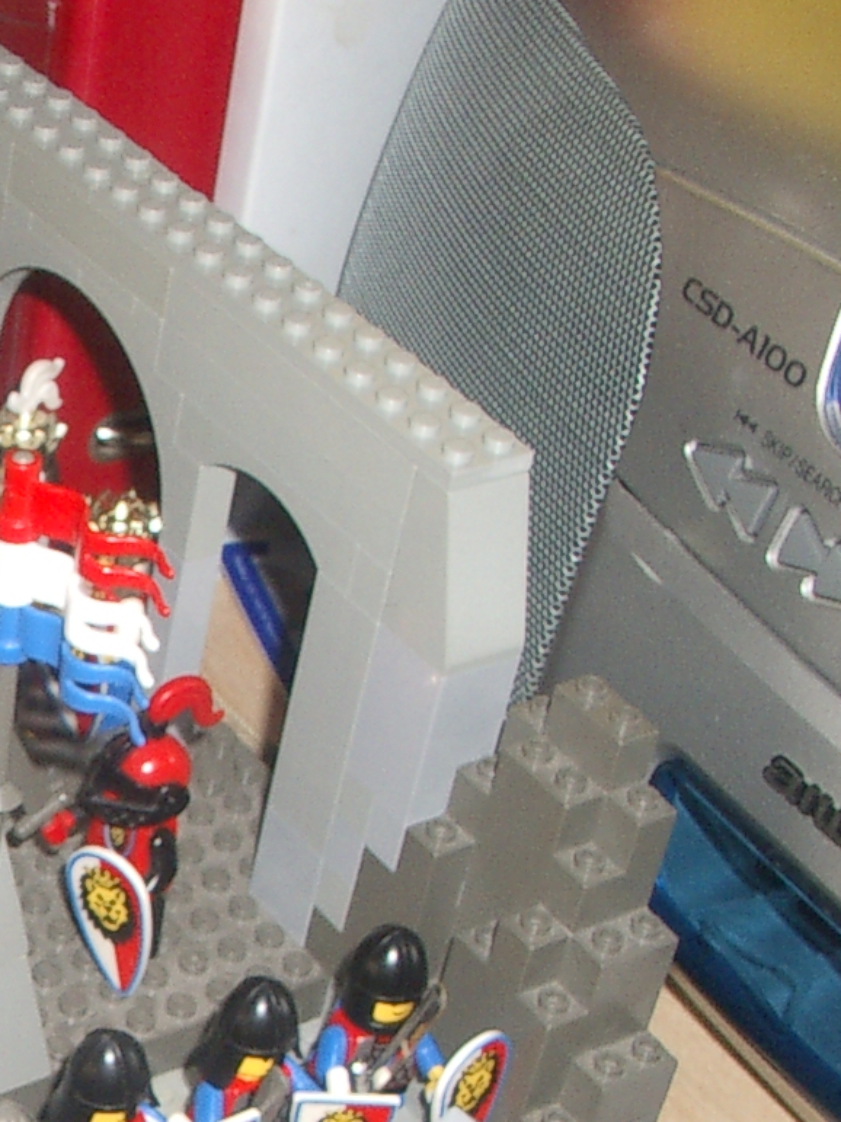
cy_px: 1105
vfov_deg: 20.5
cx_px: -278
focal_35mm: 93
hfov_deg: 15.1
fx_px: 3013
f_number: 4.3
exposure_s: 1/40
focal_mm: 5.8
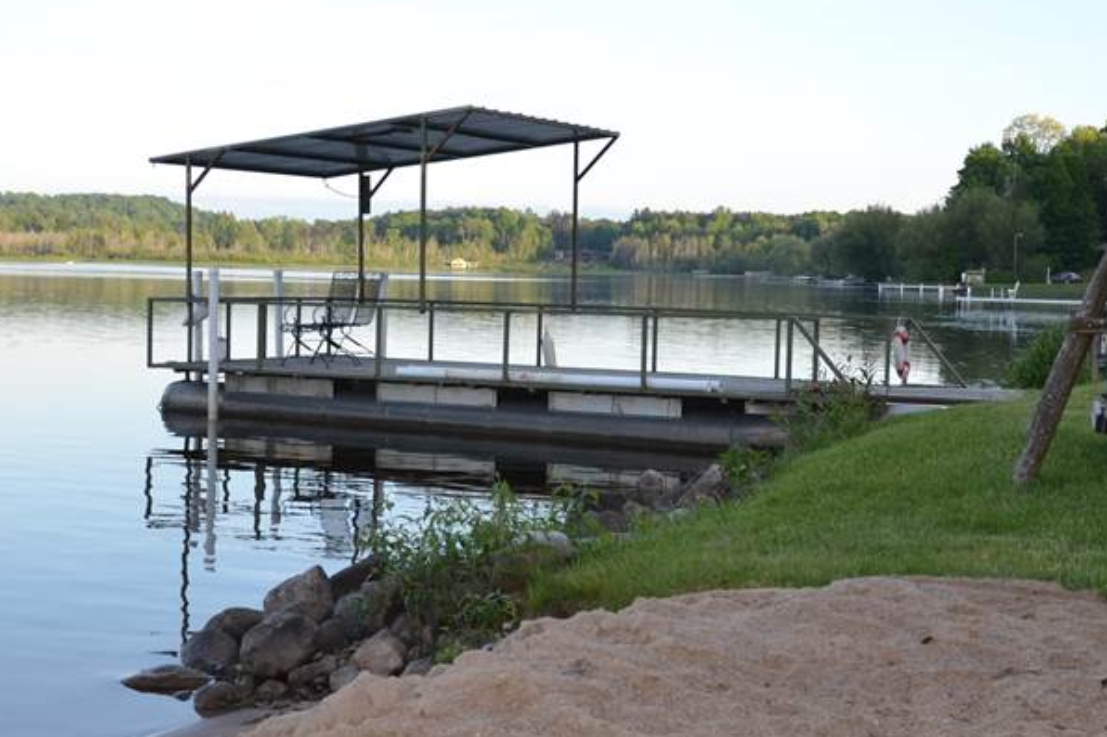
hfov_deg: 34.5
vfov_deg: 23.4
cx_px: 552
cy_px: 411
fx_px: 1783
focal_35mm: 58
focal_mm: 18
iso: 100
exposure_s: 1/160
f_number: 4
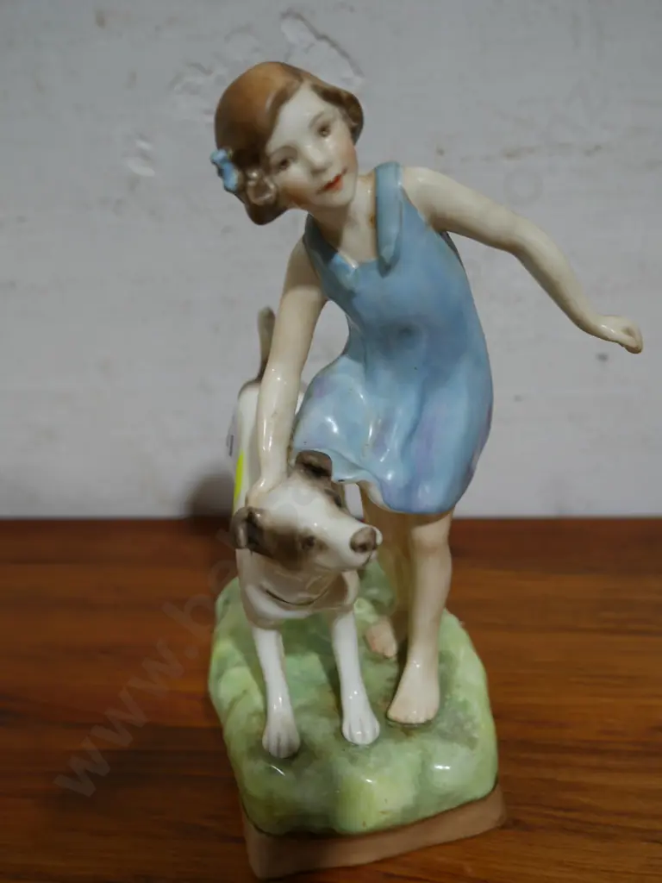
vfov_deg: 49.0
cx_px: 331
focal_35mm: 38
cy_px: 442
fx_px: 969
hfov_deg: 37.7
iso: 250
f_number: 4.1
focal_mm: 19
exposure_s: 1/60
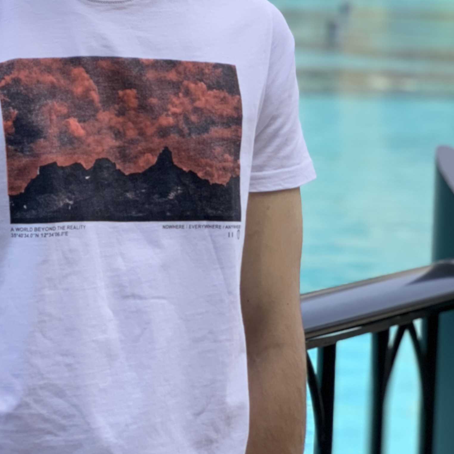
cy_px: -58
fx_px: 1810
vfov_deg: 14.0
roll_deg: -2.5
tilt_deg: -0.2
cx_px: 54
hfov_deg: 14.2
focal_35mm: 122
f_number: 2.4
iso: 16
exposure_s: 1/403
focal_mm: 6
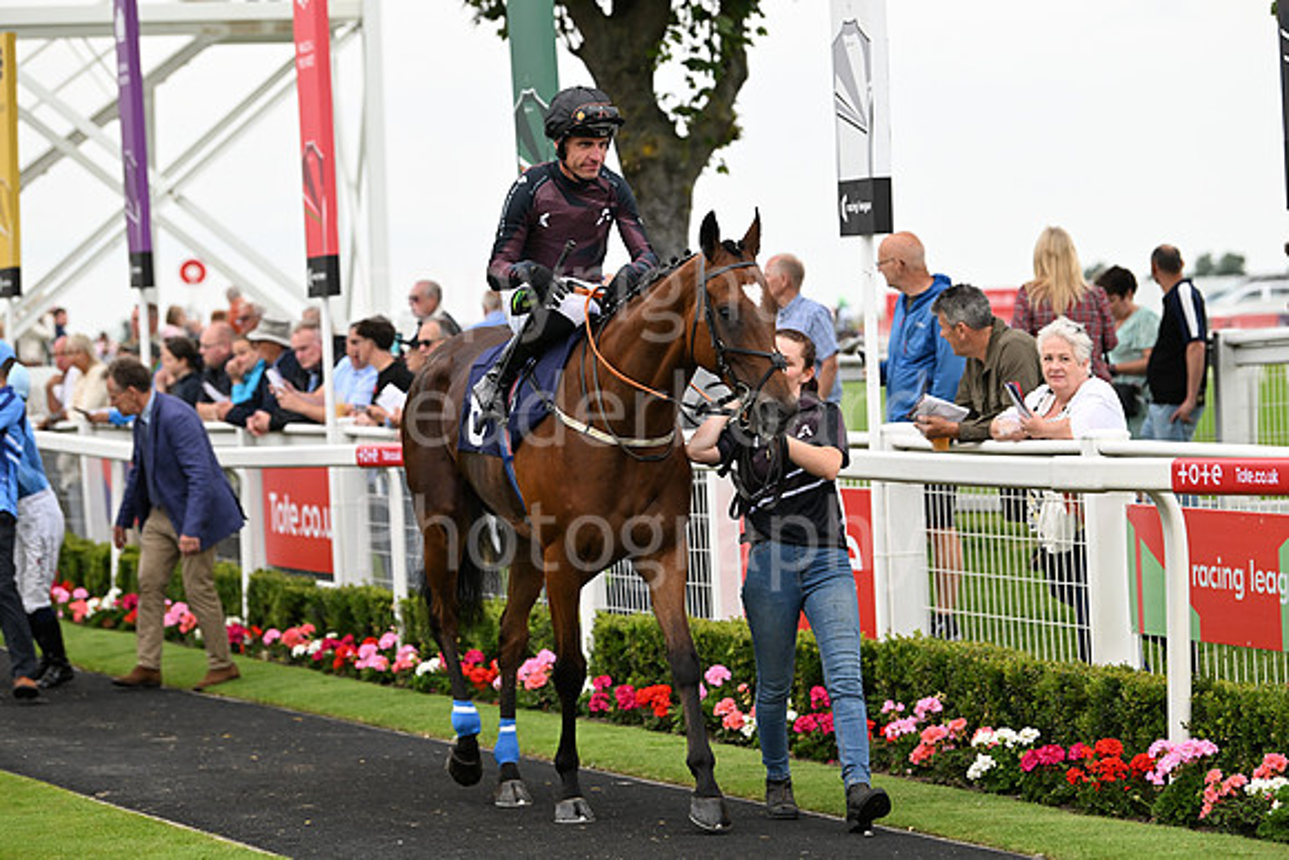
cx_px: 644
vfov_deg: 10.2
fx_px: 4835
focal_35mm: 135
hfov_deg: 15.2
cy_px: 430
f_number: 4.5
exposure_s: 1/500
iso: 800
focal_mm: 135
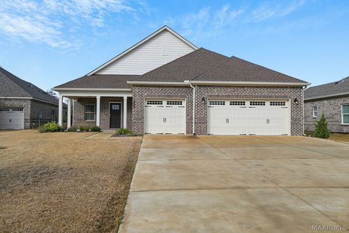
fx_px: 291
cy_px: 116
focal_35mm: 30
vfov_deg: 43.6
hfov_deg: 61.9
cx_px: 174
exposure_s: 1/800
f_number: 5
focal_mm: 30
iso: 100
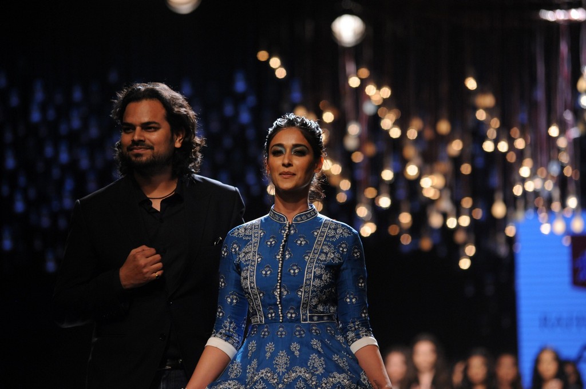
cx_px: 293
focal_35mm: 200
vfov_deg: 6.9
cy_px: 194
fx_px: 3253
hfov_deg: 10.3
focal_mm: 200
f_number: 5
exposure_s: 1/800
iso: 2500
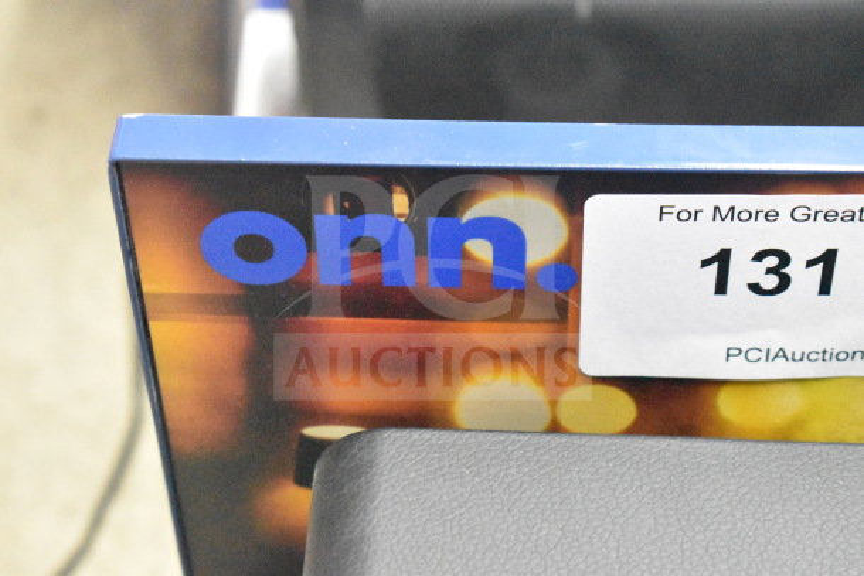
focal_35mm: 82
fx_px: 1980
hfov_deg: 24.6
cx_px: 432
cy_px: 288
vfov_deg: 16.6
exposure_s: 1/100
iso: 25600
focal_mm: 55
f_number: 5.6
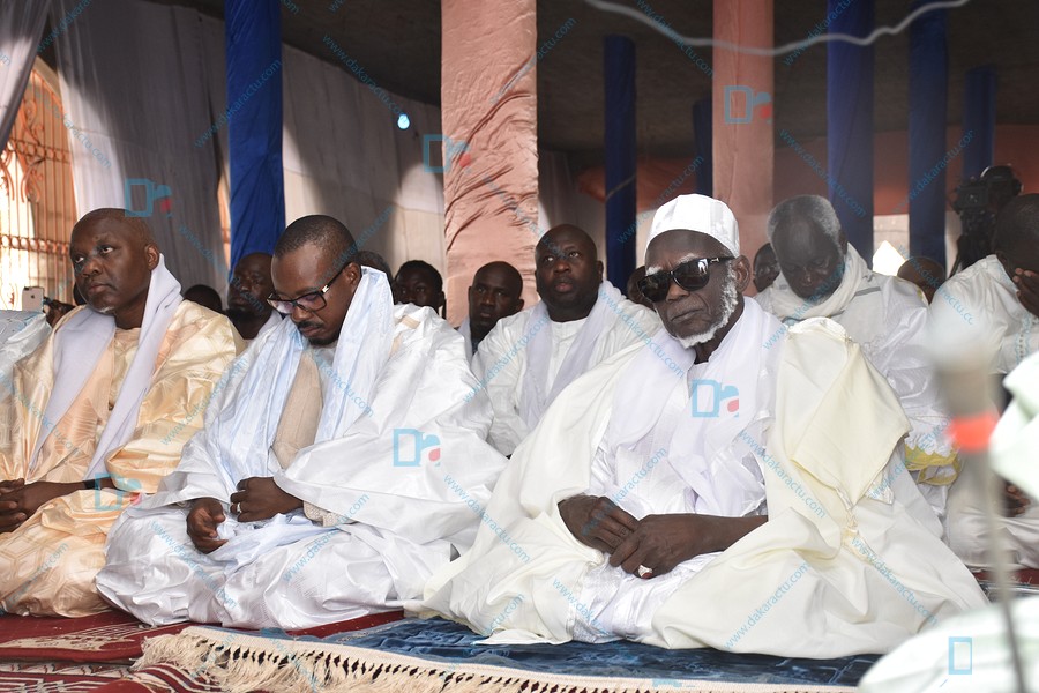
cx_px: 520
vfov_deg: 23.8
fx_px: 1645
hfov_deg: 35.1
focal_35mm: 57
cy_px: 346
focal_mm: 38
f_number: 4.2
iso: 400
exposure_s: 1/200
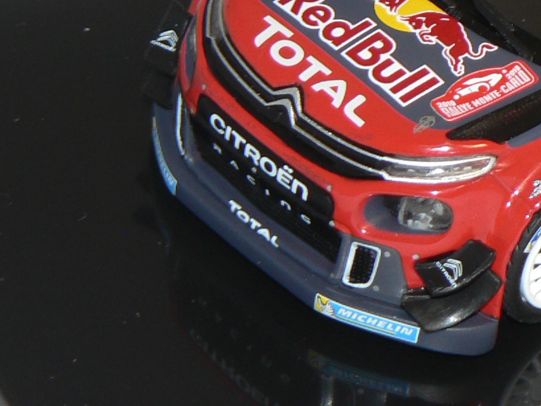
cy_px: 2
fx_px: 5722
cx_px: 671
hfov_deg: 5.4
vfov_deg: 4.1
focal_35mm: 366
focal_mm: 19.5
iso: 80
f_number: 3.2
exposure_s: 1/60
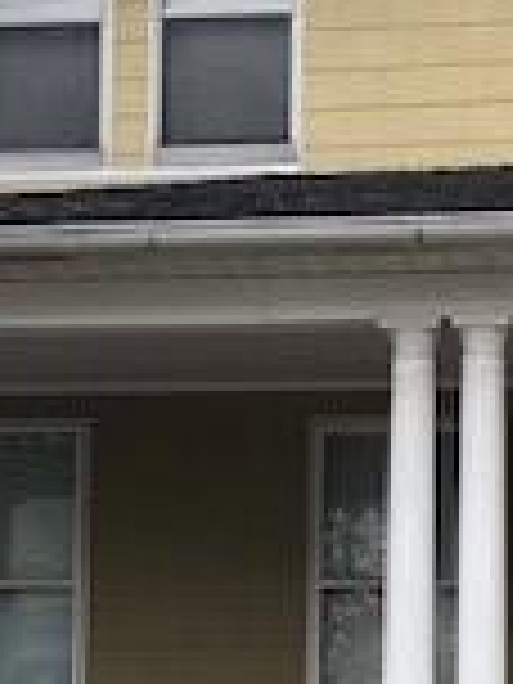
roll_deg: -0.1
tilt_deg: +7.4
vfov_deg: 16.6
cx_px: 387
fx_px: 2332
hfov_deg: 12.5
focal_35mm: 118
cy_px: 544
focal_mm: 3.99
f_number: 1.8
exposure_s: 1/120
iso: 25
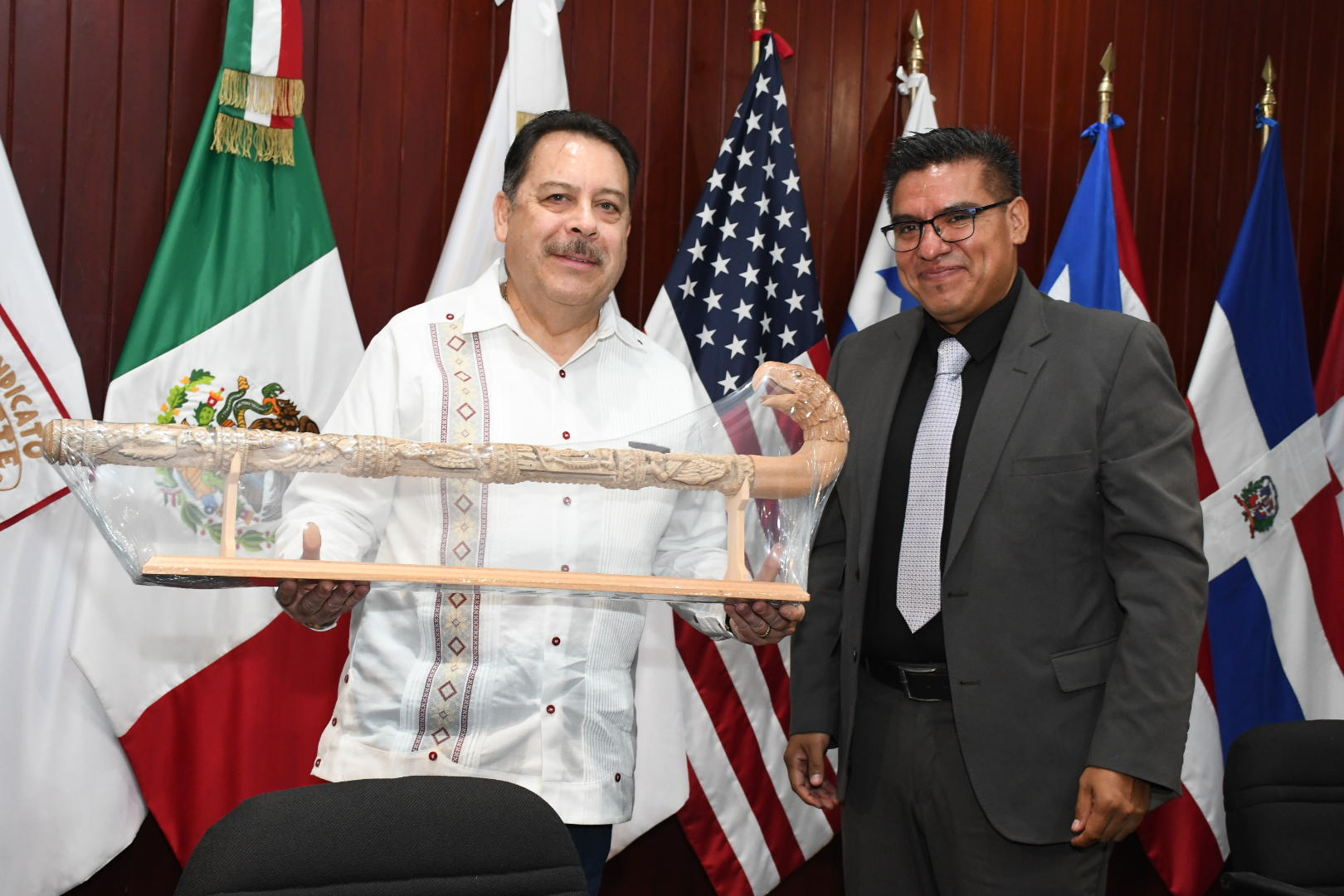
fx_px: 1792
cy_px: 448
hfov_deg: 41.1
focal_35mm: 48
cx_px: 672
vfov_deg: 28.1
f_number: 7.1
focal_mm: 32
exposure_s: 1/100
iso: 2000
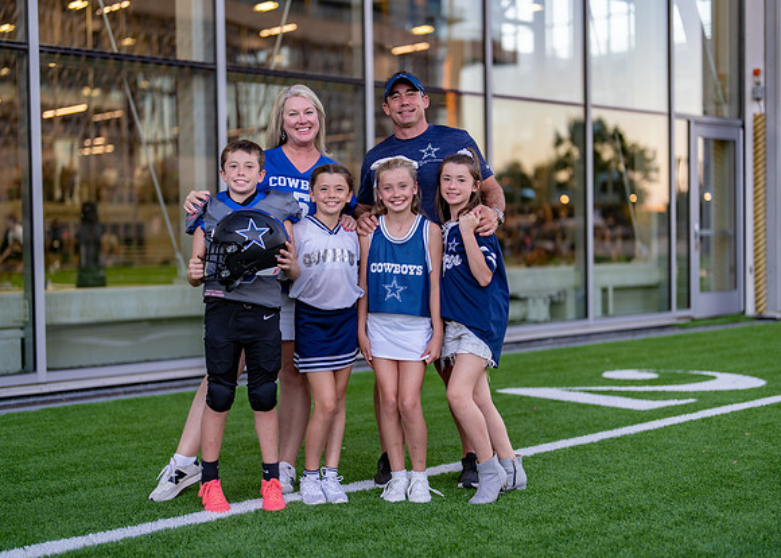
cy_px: 279
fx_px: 1180
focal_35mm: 53
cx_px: 390
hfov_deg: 36.6
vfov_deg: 26.6
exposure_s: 1/320
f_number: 1.2
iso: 100
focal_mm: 50
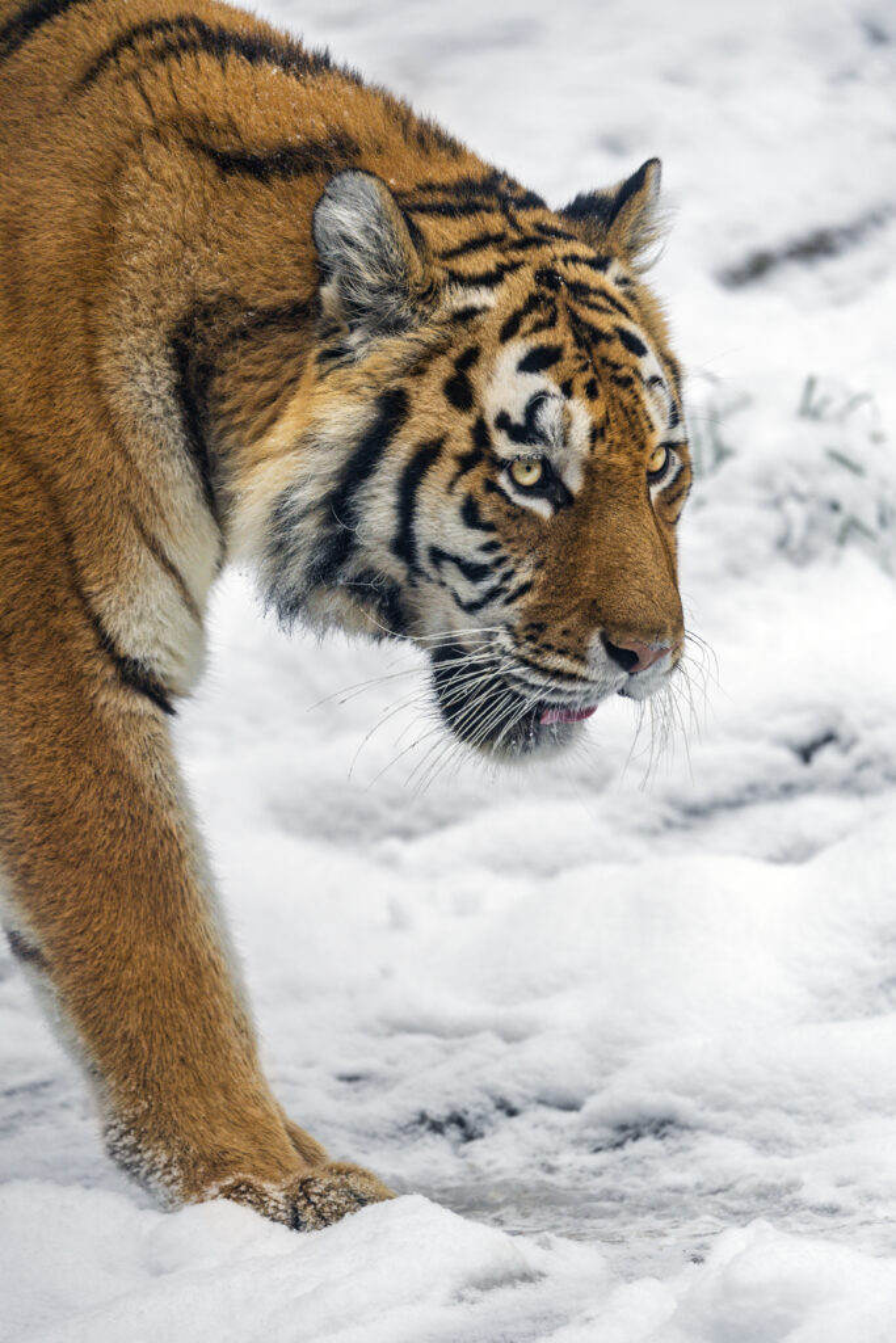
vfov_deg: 7.1
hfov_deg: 4.7
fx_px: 10822
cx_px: 448
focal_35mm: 290
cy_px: 672
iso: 1000
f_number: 4
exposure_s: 1/800
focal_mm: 290
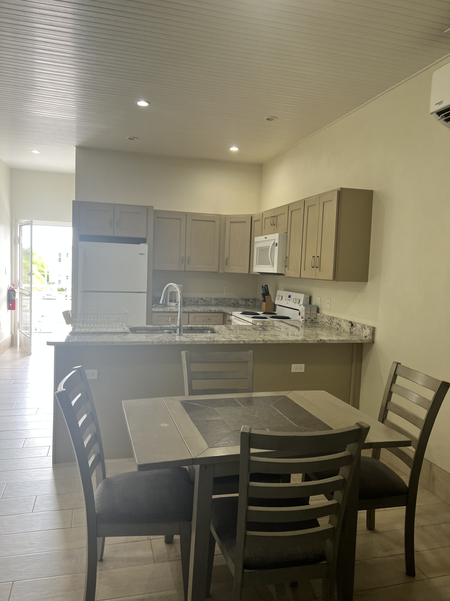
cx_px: 225
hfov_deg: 53.0
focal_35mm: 26
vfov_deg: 67.3
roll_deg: -1.7
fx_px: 451
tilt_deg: -3.9
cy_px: 300
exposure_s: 1/60
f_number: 1.5
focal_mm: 5.7
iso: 80
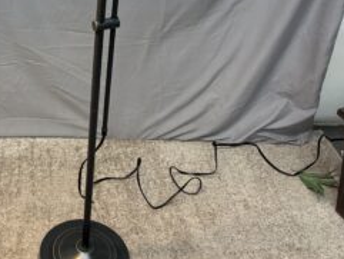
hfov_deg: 33.2
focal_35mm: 54
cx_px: 20
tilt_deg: -30.2
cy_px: 49
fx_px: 537
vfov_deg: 26.5
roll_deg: -0.1
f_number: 1.6
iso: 160
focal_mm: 5.96
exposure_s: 1/60
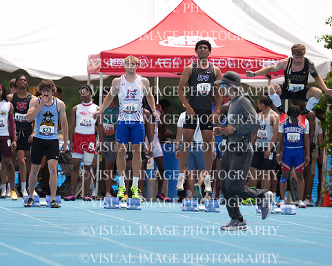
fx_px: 6152
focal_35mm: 626
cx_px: 179
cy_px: 133
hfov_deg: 3.1
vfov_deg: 2.5
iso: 500
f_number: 6.3
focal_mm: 553
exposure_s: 1/1600
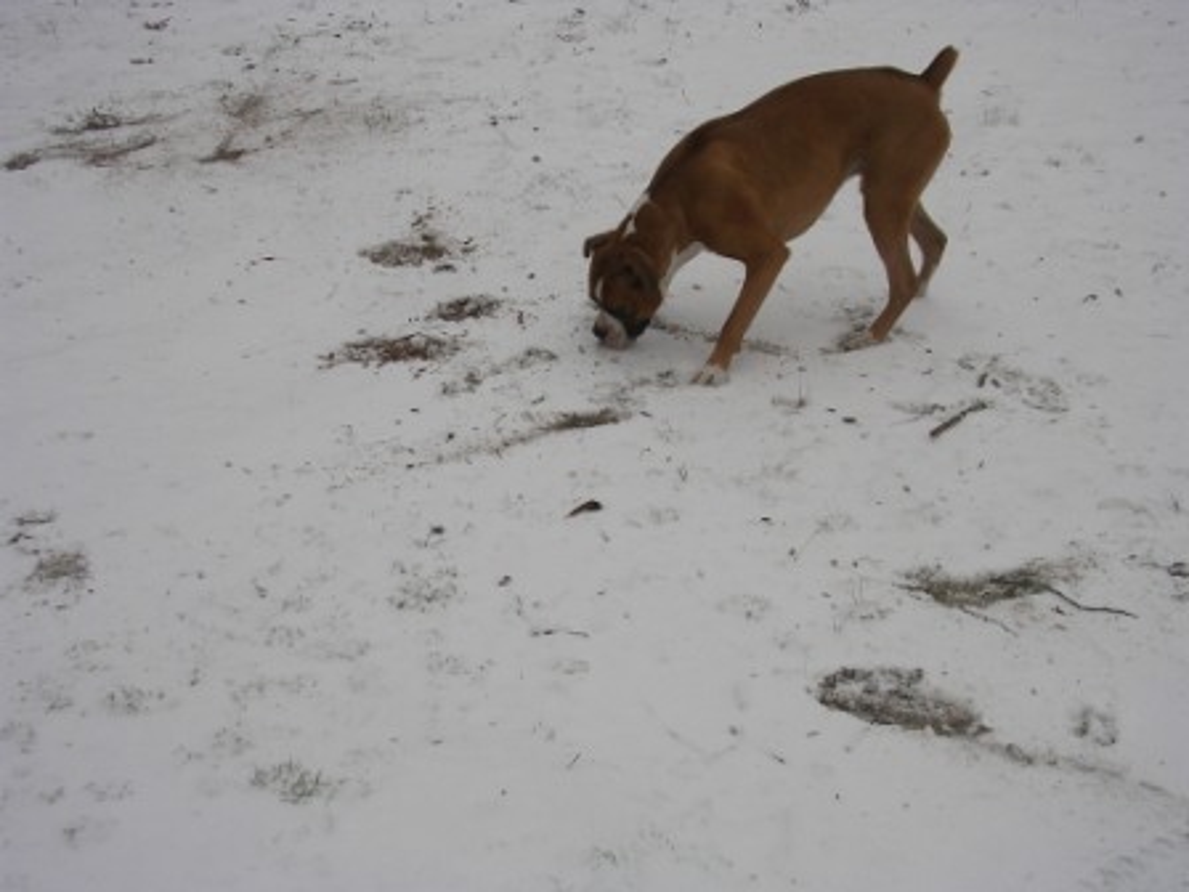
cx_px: 594
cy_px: 446
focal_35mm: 49
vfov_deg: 29.7
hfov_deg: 38.9
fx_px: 1683
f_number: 3.1
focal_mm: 7.5
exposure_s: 1/63.4
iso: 50
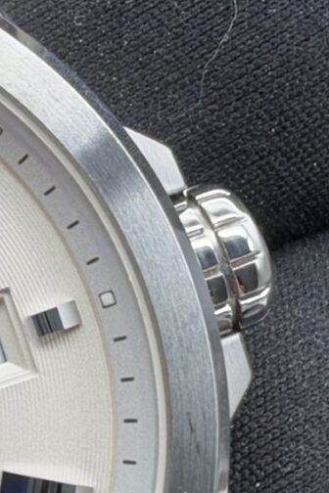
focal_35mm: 132
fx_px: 1809
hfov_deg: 10.0
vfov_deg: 15.3
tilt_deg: -33.1
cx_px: -180
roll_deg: -0.1
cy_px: 491
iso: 50
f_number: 2.2
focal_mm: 2.22
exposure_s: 1/121
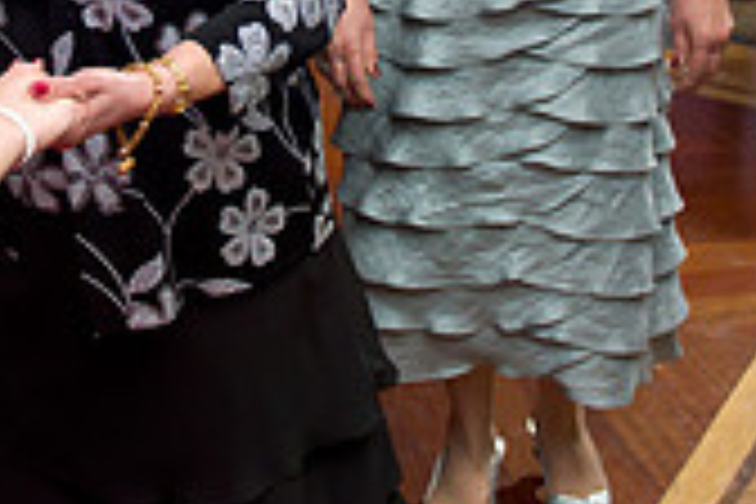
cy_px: -198
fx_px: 1743
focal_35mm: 83
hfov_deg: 24.4
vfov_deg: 15.5
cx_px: 252
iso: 1600
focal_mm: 24
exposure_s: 1/125
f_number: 3.2
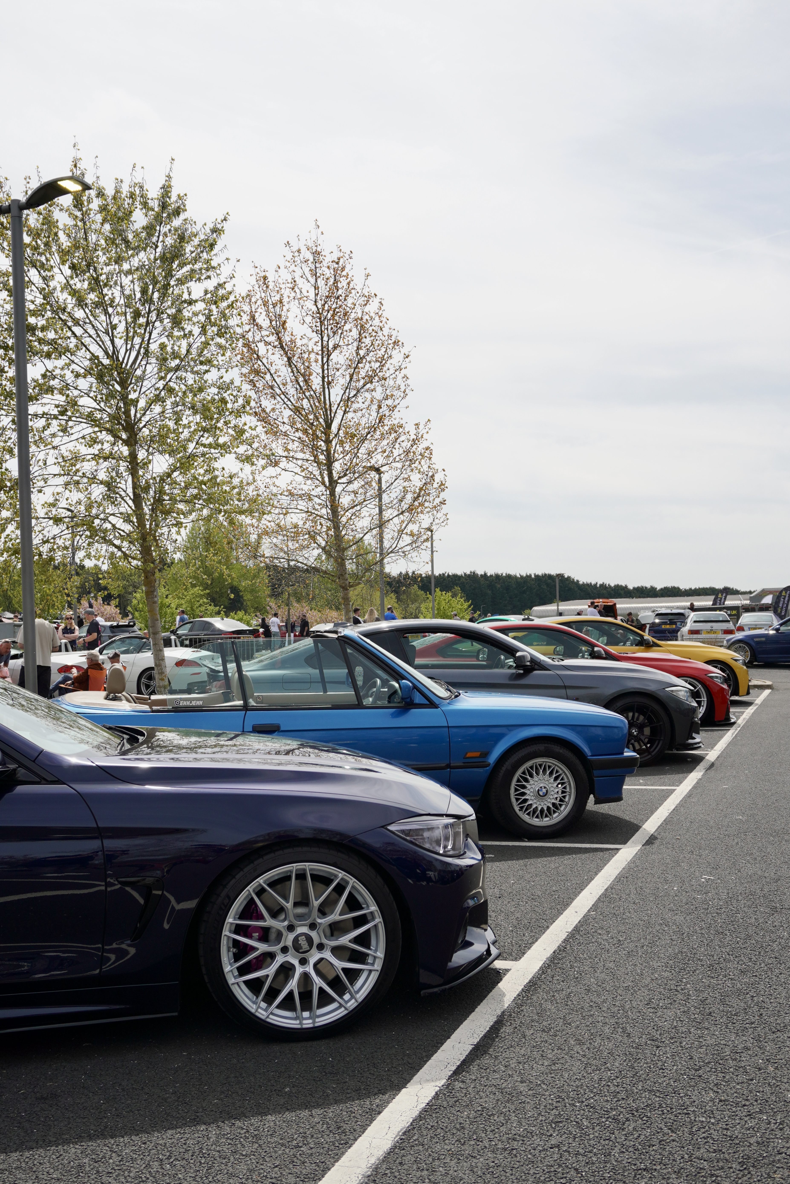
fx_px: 1136
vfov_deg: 55.1
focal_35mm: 34
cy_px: 592
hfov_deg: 38.4
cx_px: 395
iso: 100
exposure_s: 1/640
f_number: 5.6
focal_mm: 23
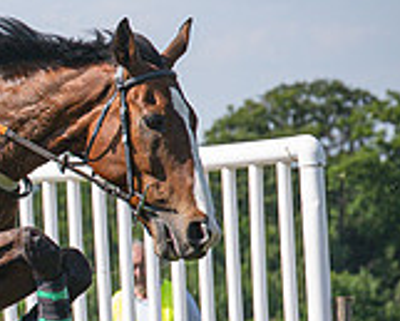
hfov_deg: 4.5
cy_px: 259
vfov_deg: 3.6
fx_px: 5046
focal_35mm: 426
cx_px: -398
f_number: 4
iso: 400
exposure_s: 1/3200
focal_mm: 70
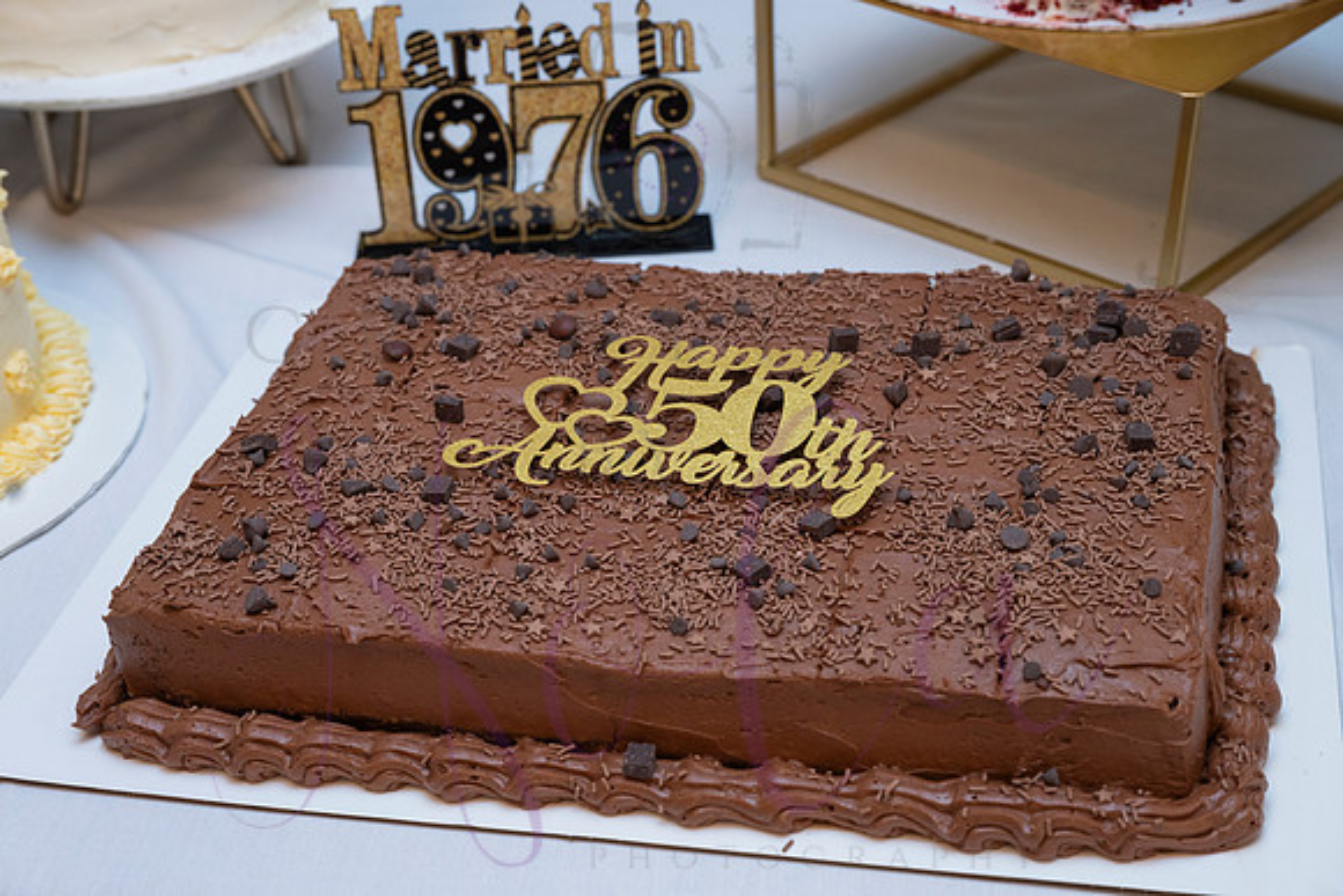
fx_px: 2183
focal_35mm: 59
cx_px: 675
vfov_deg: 23.2
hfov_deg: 34.2
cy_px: 451
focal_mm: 58
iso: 1600
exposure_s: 1/60
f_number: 6.3
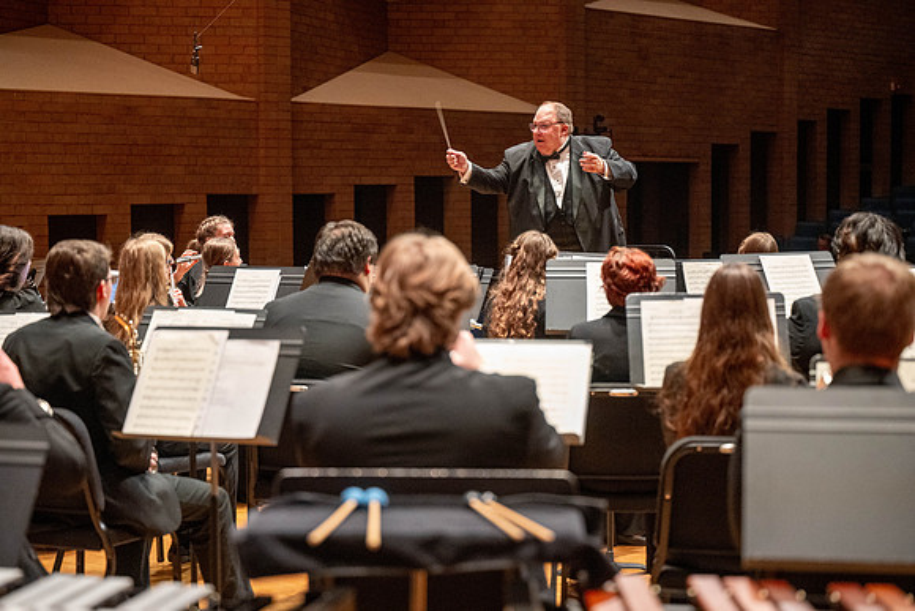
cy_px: 306
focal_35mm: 70
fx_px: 1779
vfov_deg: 19.5
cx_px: 458
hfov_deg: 28.8
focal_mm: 70
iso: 4000
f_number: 2.8
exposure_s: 1/320
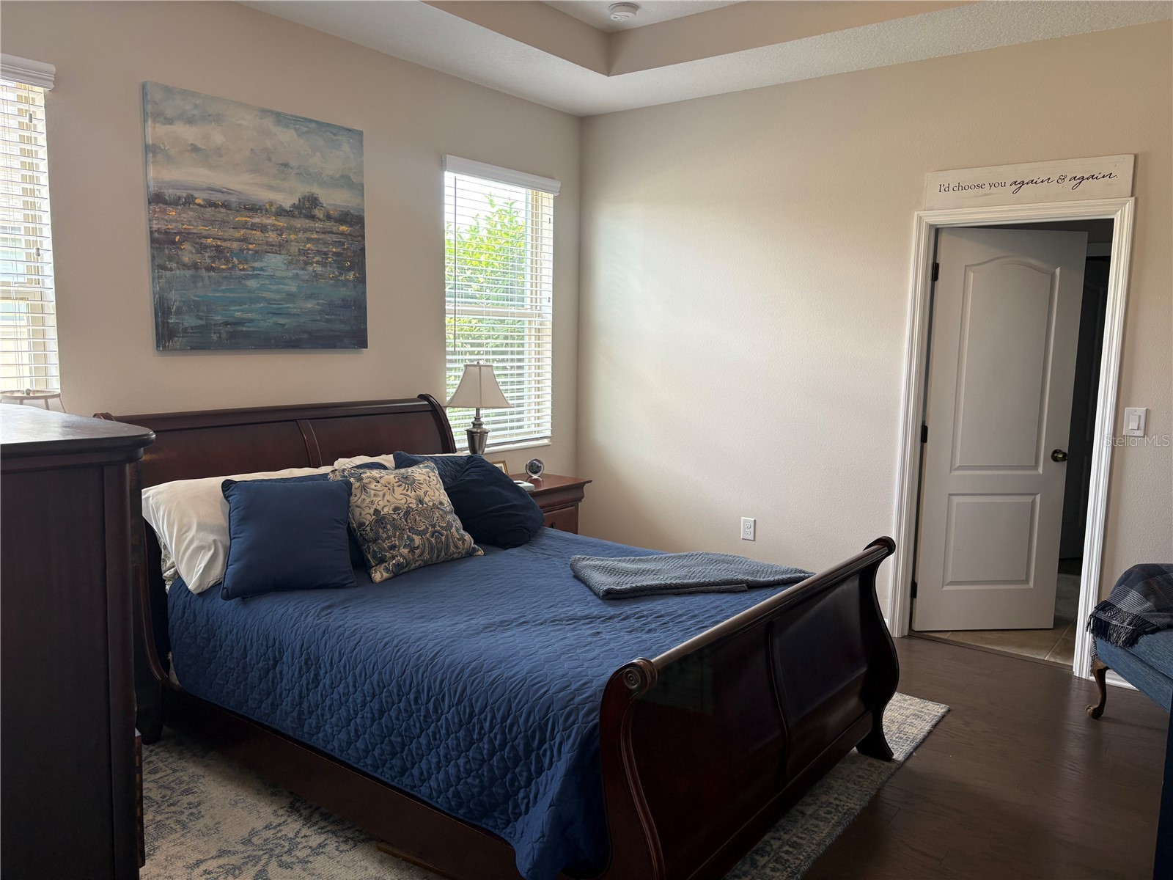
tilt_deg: -6.9
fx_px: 881
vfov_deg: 53.1
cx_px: 586
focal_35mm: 26
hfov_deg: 67.3
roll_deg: -0.5
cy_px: 440
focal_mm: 5.96
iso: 80
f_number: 1.6
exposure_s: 1/60
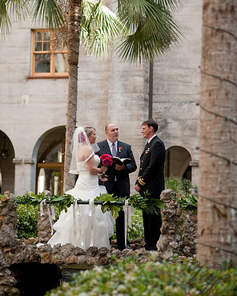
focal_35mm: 97
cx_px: 119
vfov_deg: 19.8
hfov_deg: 15.9
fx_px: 850
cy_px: 132
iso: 400
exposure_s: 1/1000
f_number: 2.8
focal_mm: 85
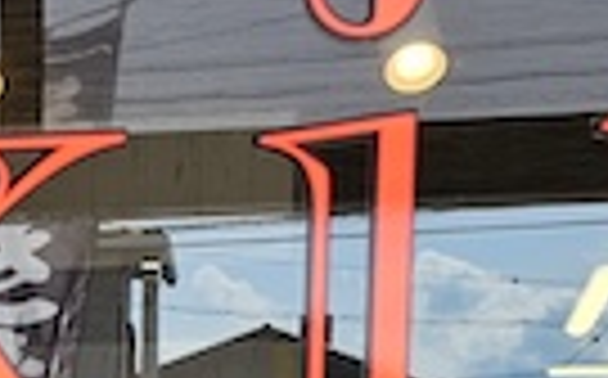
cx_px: -252
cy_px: 760
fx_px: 2400
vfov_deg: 8.5
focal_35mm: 145
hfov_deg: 13.7
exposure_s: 1/235
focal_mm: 6.3
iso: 10
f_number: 1.7
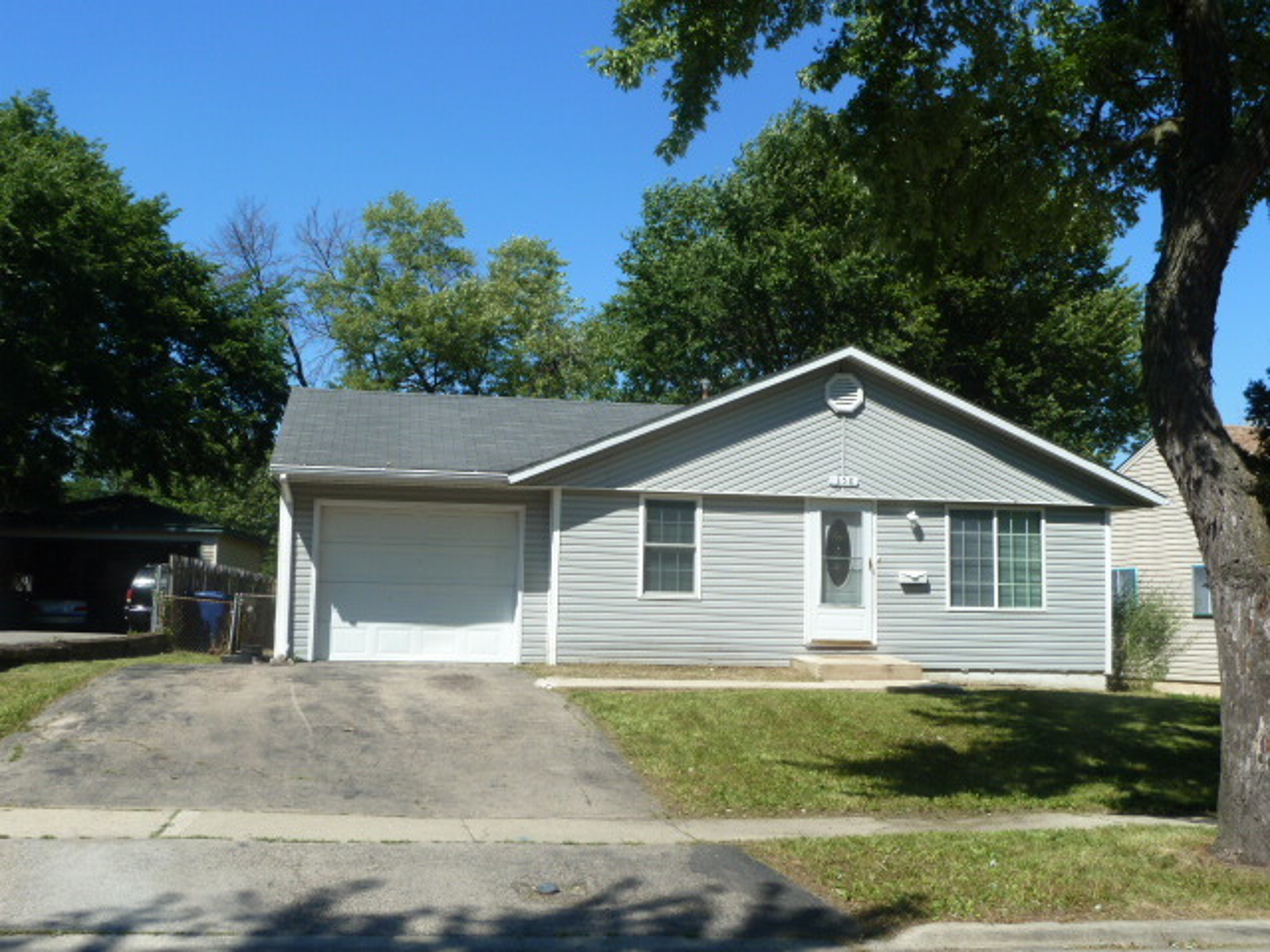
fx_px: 1468
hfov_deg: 46.8
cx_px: 635
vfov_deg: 36.0
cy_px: 476
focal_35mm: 40
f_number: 4.5
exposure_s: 1/500
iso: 80
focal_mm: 6.5
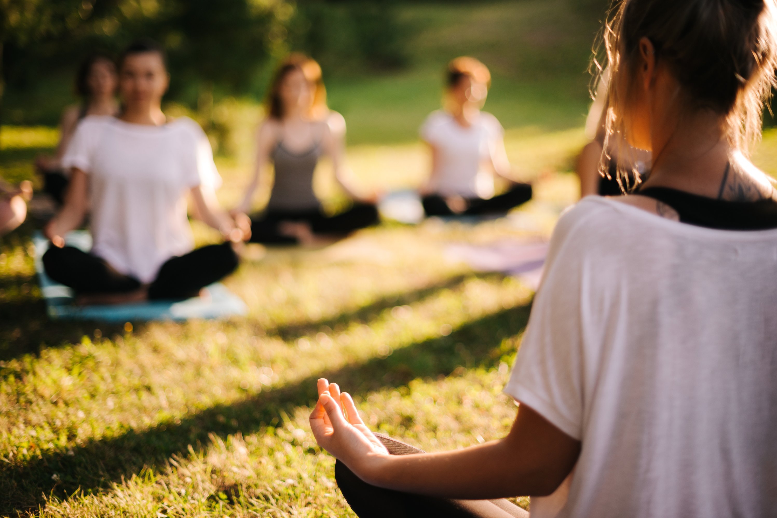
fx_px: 1079
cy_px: 259
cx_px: 388
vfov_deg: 27.0
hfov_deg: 39.6
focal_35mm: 50
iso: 200
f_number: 1.6
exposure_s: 1/2500
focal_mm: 50
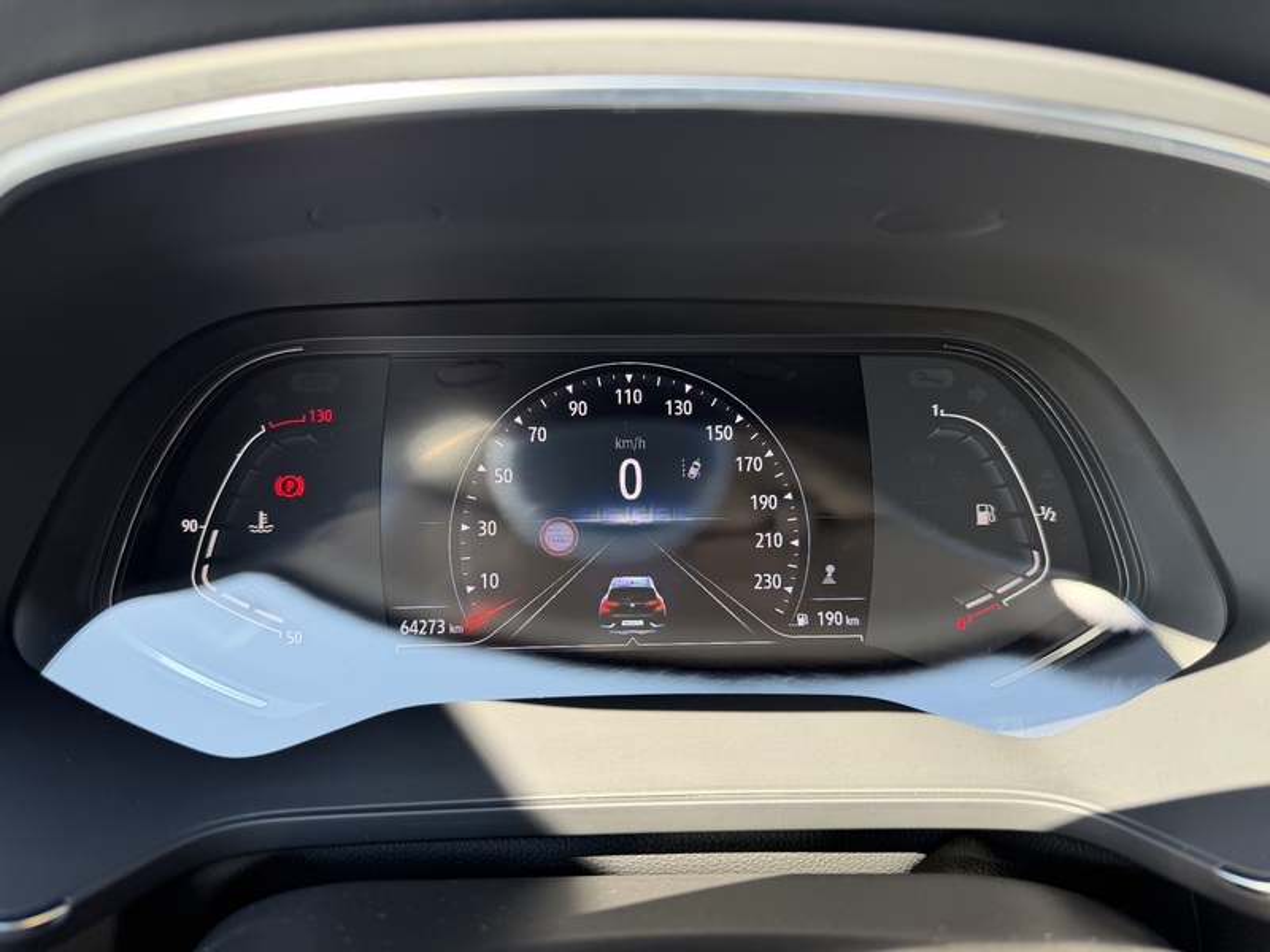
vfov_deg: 56.8
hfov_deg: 71.6
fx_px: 881
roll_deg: -1.1
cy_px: 476
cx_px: 635
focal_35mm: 24
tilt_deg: -23.7
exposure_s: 1/125
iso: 80
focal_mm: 6.76
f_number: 1.78
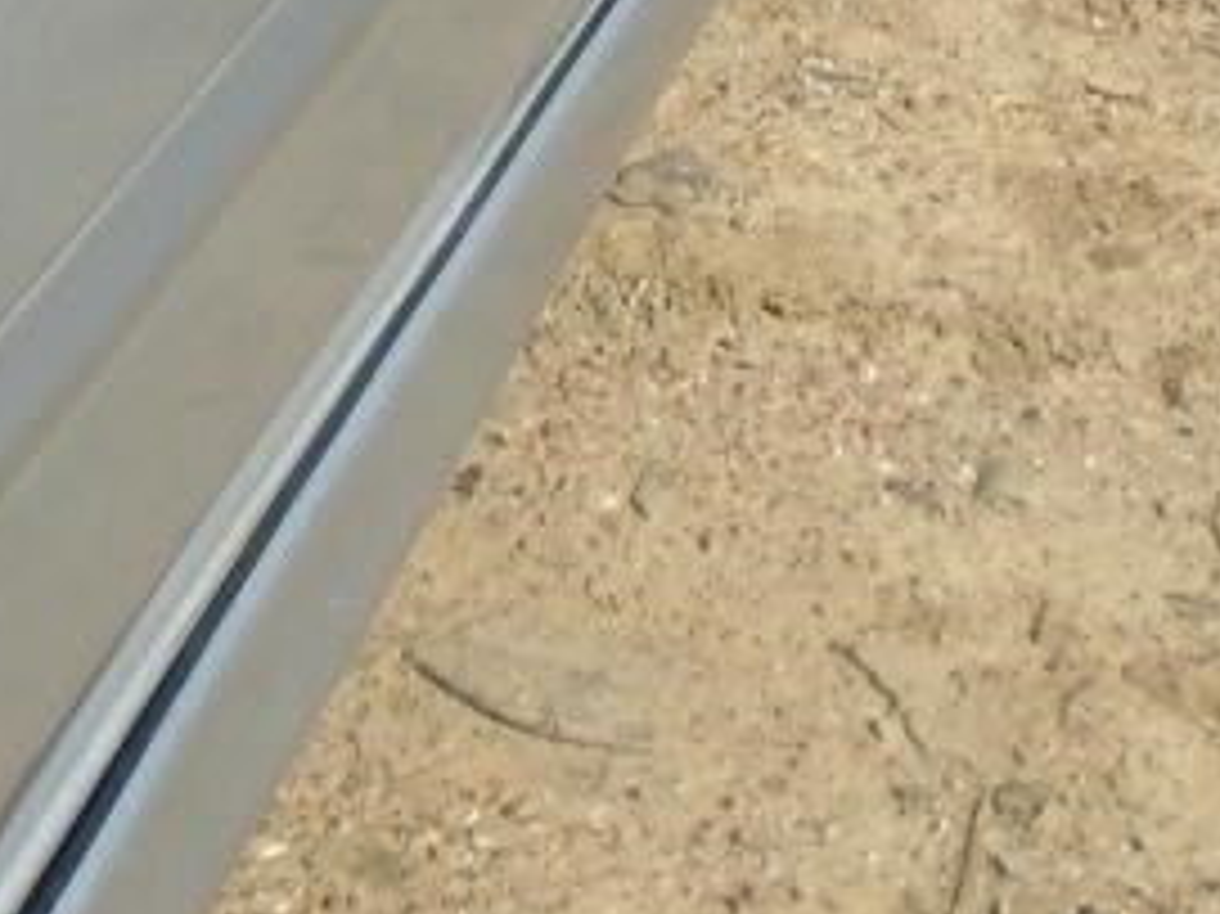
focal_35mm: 123
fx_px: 4333
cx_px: 41
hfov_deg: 15.8
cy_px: -698
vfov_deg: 11.3
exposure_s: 1/200
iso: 100
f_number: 8
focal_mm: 4.6
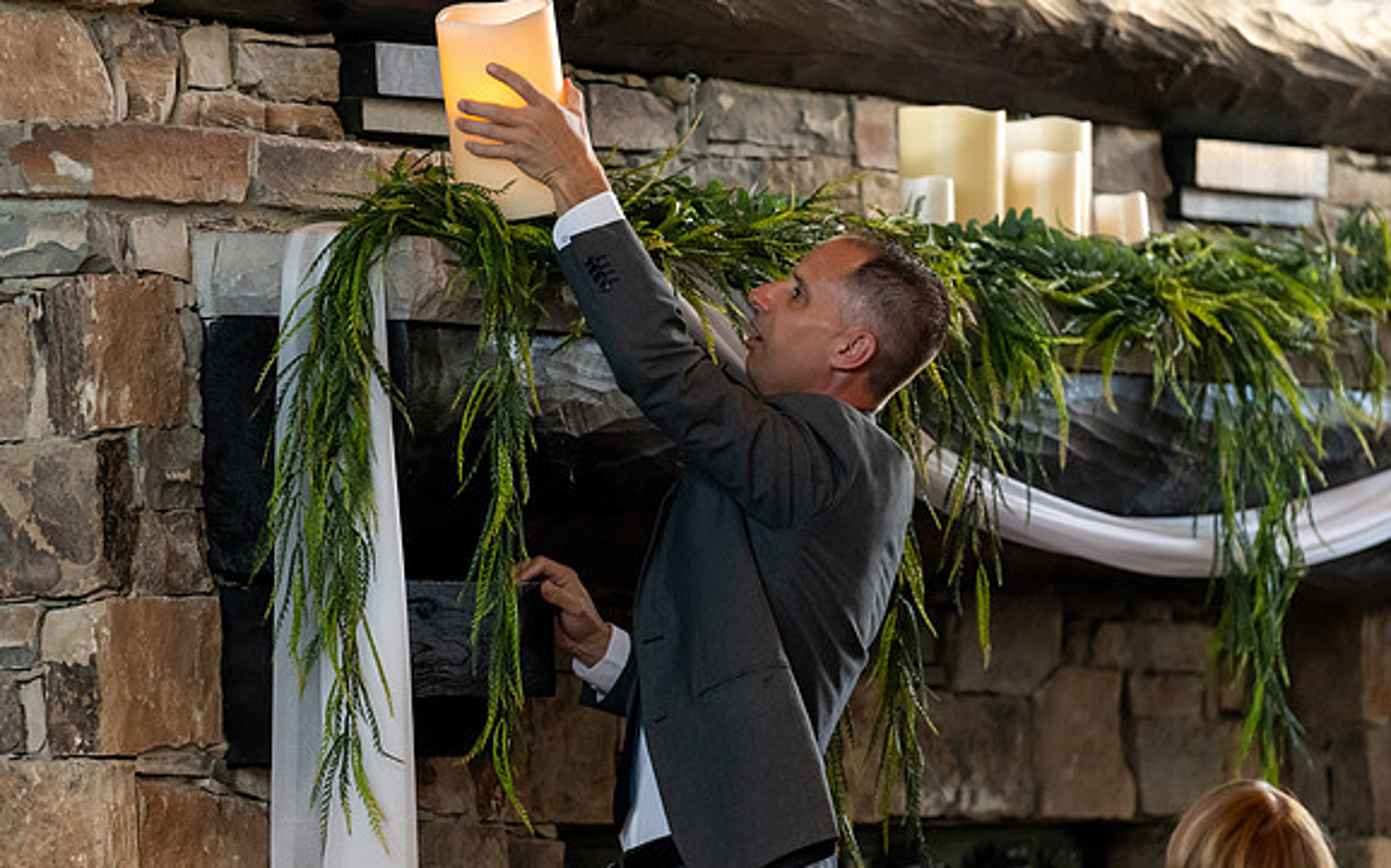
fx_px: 8604
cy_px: 457
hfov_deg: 9.2
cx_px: 696
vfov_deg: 5.8
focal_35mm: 227
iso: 3200
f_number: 2.8
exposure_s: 1/320
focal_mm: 185
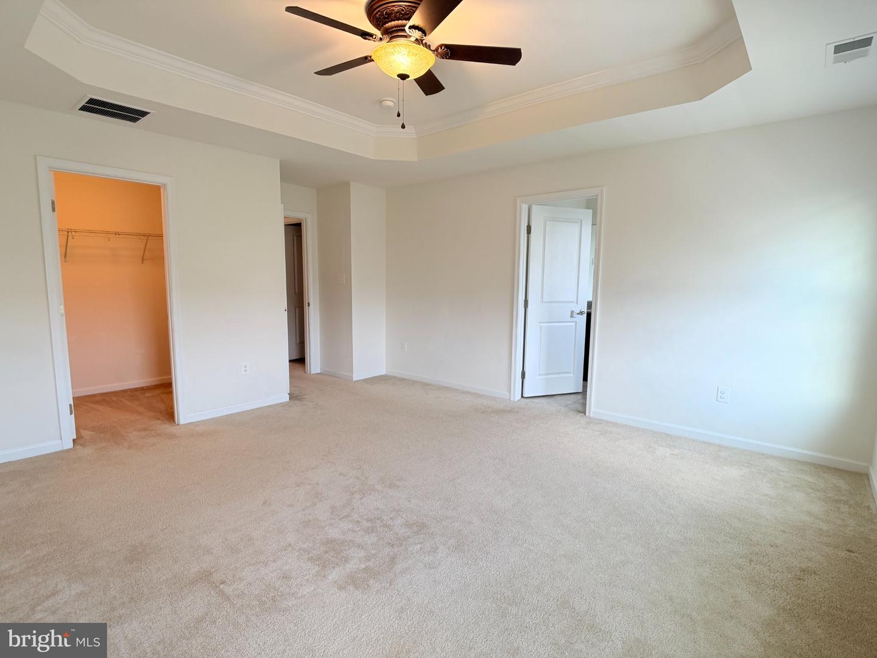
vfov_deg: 56.8
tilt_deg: -6.8
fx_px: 608
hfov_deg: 71.6
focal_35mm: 24
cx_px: 438
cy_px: 329
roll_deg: +0.0
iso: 125
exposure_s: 1/120
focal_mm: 6.76
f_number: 1.78
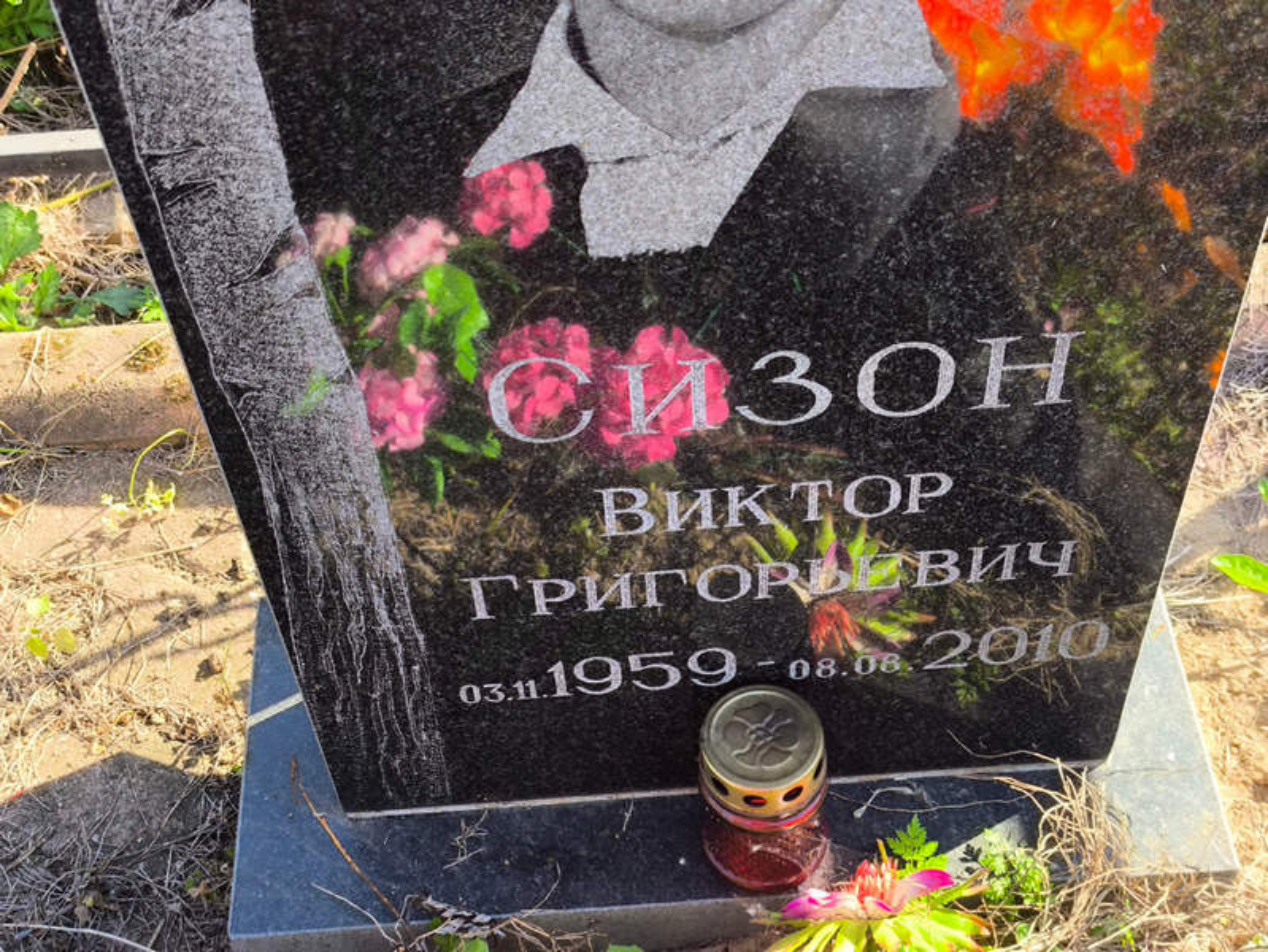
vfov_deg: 29.1
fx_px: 1832
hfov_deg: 38.2
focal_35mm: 50
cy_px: 476
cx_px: 634
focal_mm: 4.71
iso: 50
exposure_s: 1/233
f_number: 1.7
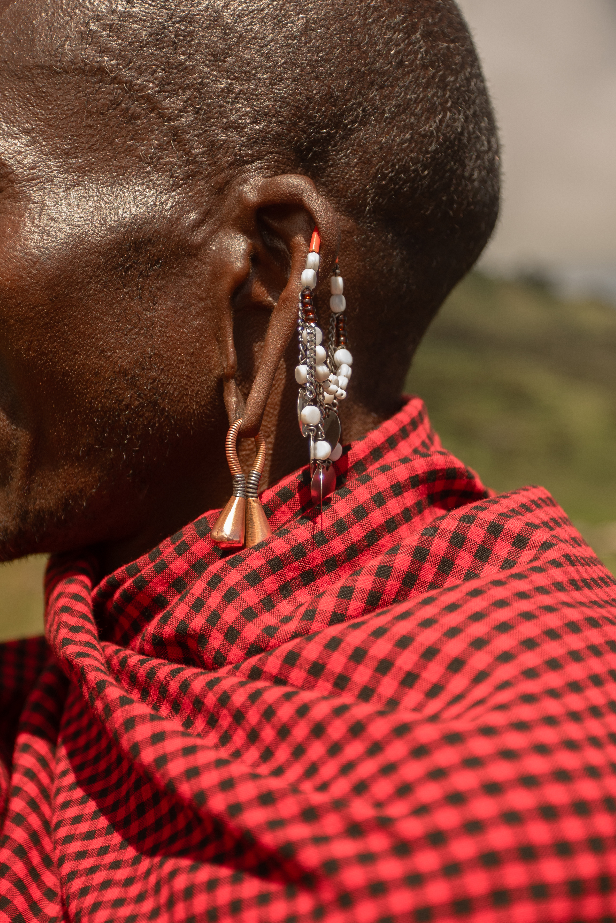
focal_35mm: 60
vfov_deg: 33.4
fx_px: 1540
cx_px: 308
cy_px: 462
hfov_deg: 22.6
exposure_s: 1/800
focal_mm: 40
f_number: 4
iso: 200
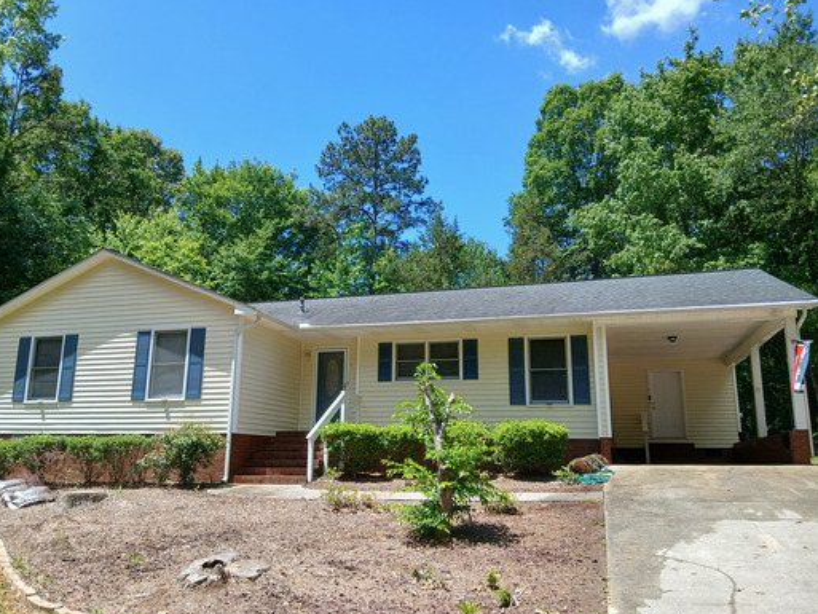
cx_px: 396
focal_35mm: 27
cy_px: 316
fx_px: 638
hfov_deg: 65.3
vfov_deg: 51.4
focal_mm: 3.98
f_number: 1.8
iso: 20
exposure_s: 1/326
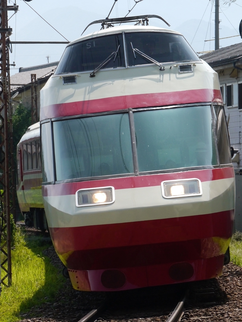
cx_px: 121
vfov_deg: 9.1
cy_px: 161
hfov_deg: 6.8
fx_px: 2030
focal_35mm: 218
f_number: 9
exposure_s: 1/1300
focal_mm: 109
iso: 800
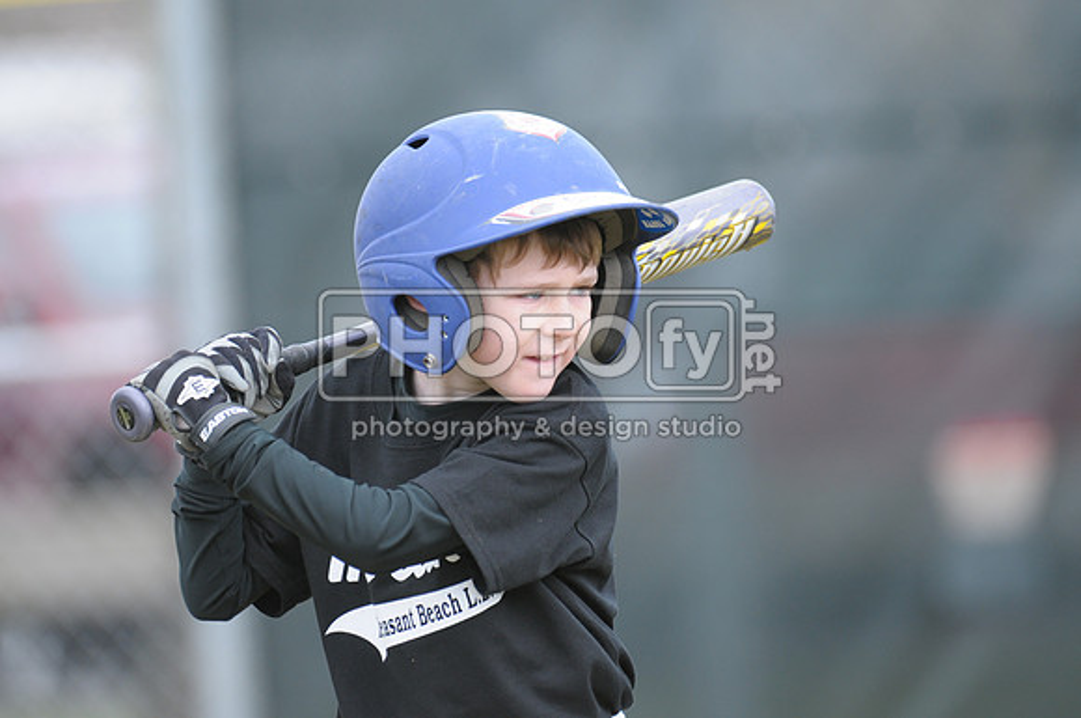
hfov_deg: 4.0
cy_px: 359
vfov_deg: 2.7
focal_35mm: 510
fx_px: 15293
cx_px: 540
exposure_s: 1/500
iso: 400
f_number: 4
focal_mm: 340
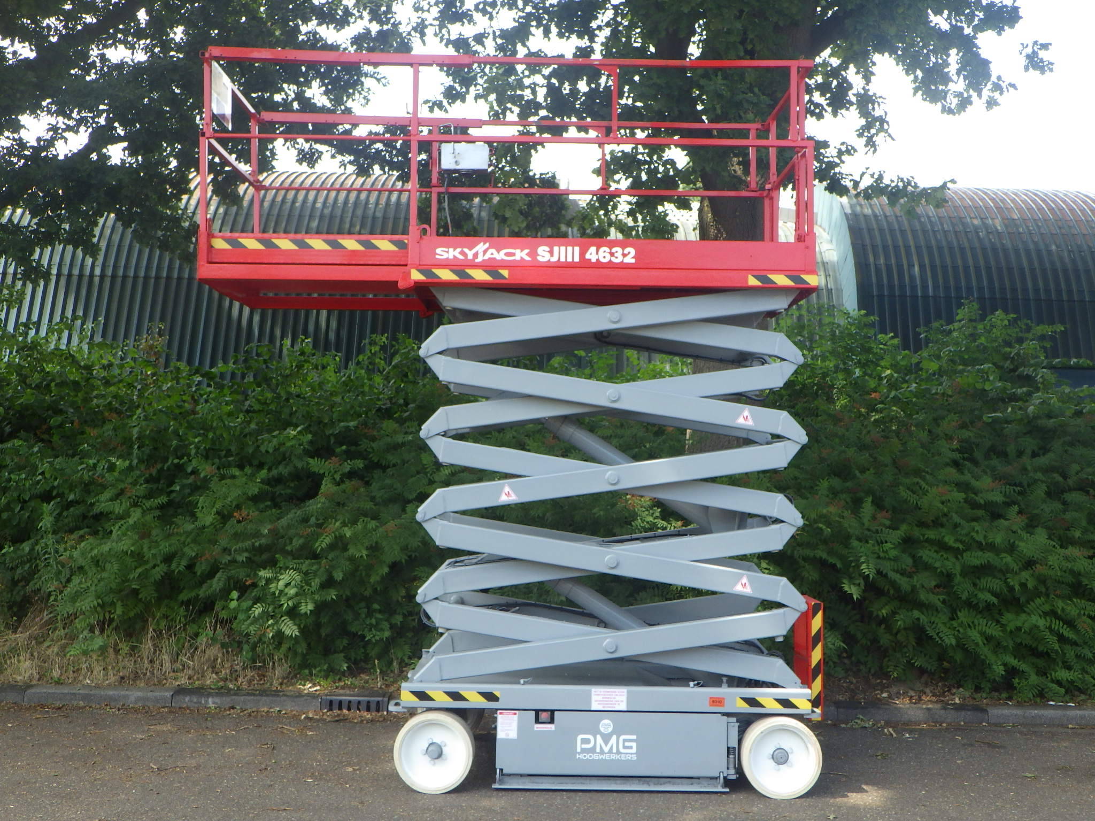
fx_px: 1076
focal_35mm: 34
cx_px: 548
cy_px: 410
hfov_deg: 54.0
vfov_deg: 41.8
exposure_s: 1/160
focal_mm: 6.1
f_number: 4.6
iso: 125
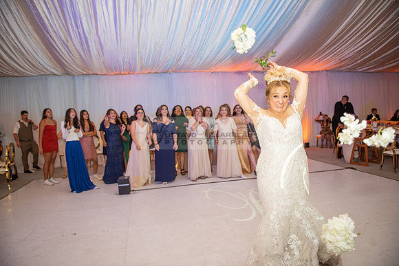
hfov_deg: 73.7
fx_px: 266
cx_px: 200
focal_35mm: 24
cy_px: 133
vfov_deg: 53.2
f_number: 2.8
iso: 1000
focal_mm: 24
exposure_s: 1/160
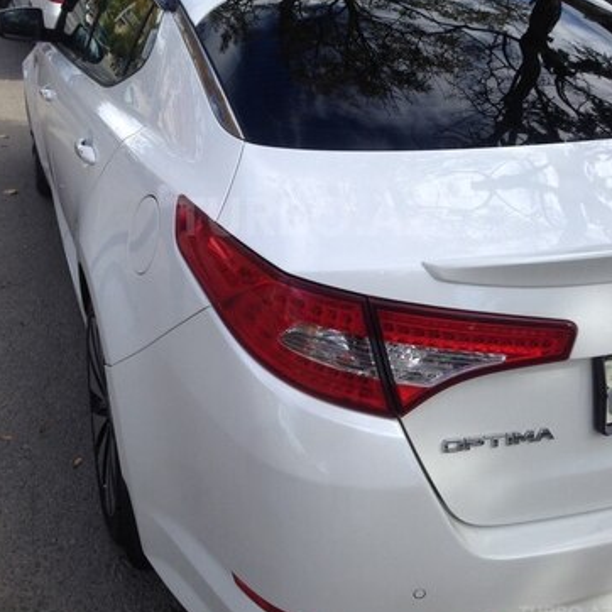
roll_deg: -2.7
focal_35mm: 40
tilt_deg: -21.8
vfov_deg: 41.4
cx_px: 306
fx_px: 800
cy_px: 216
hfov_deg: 41.9
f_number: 2.4
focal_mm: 4.12
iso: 50
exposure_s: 1/653
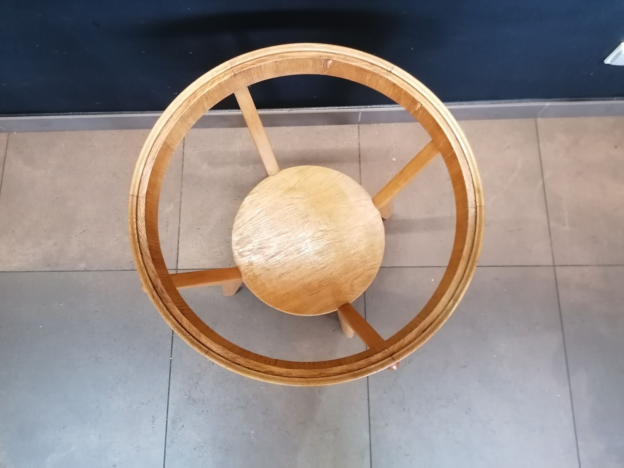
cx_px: 312
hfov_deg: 65.3
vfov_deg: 51.4
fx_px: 487
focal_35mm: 27
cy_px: 234
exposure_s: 1/20
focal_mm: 4.75
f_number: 1.8
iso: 640
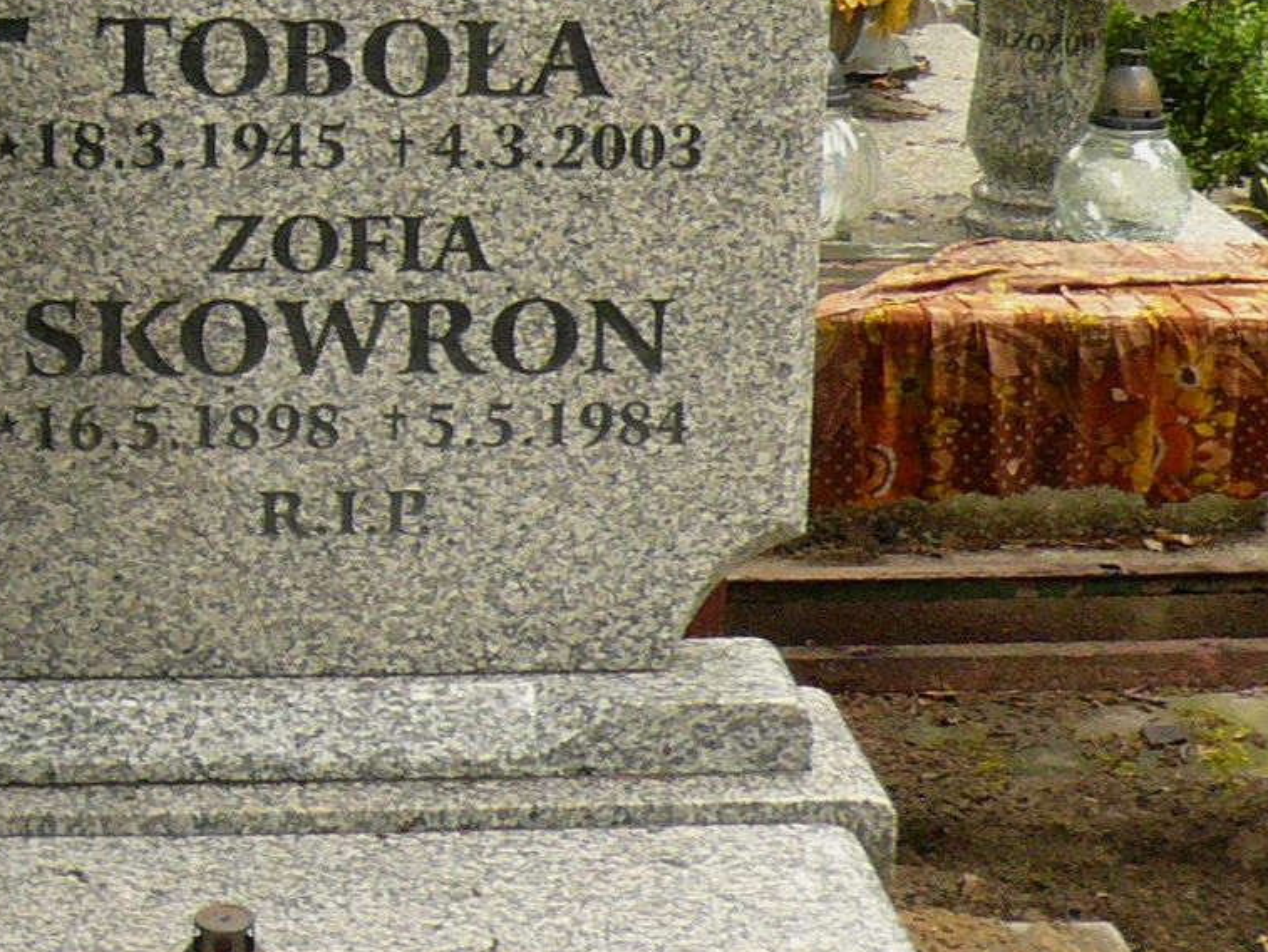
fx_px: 3407
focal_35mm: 93
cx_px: 491
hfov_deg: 21.0
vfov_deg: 15.7
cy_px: 44
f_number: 2.8
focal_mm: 4.7
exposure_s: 1/50
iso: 100
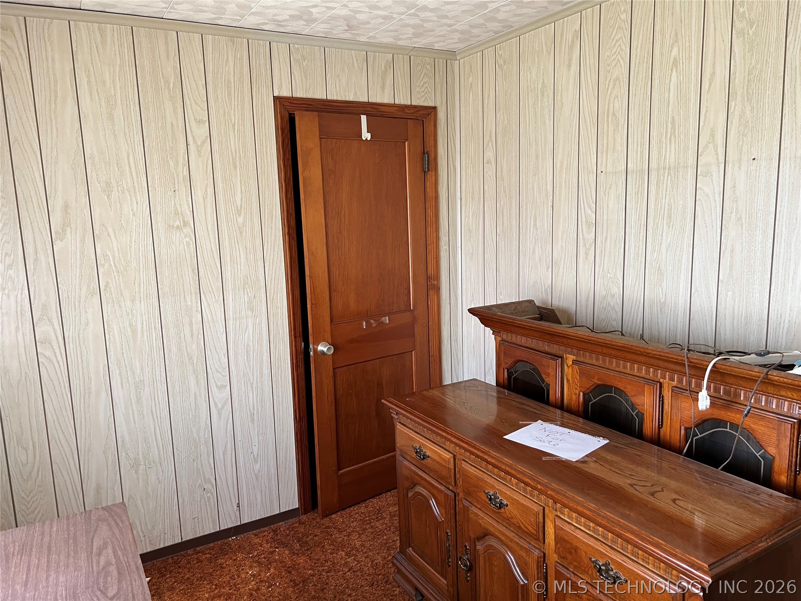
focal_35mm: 26
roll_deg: +2.0
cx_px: 400
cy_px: 300
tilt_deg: -9.6
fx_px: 602
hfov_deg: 67.3
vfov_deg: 53.1
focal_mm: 5.7
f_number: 1.5
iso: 125
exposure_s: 1/75
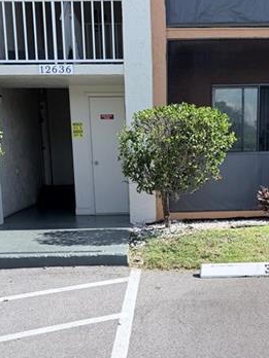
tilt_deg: -11.0
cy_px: 258
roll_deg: +1.5
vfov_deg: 35.5
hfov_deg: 27.4
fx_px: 549
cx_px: 178
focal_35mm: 53
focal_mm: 6.76
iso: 80
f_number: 1.78
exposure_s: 1/3425
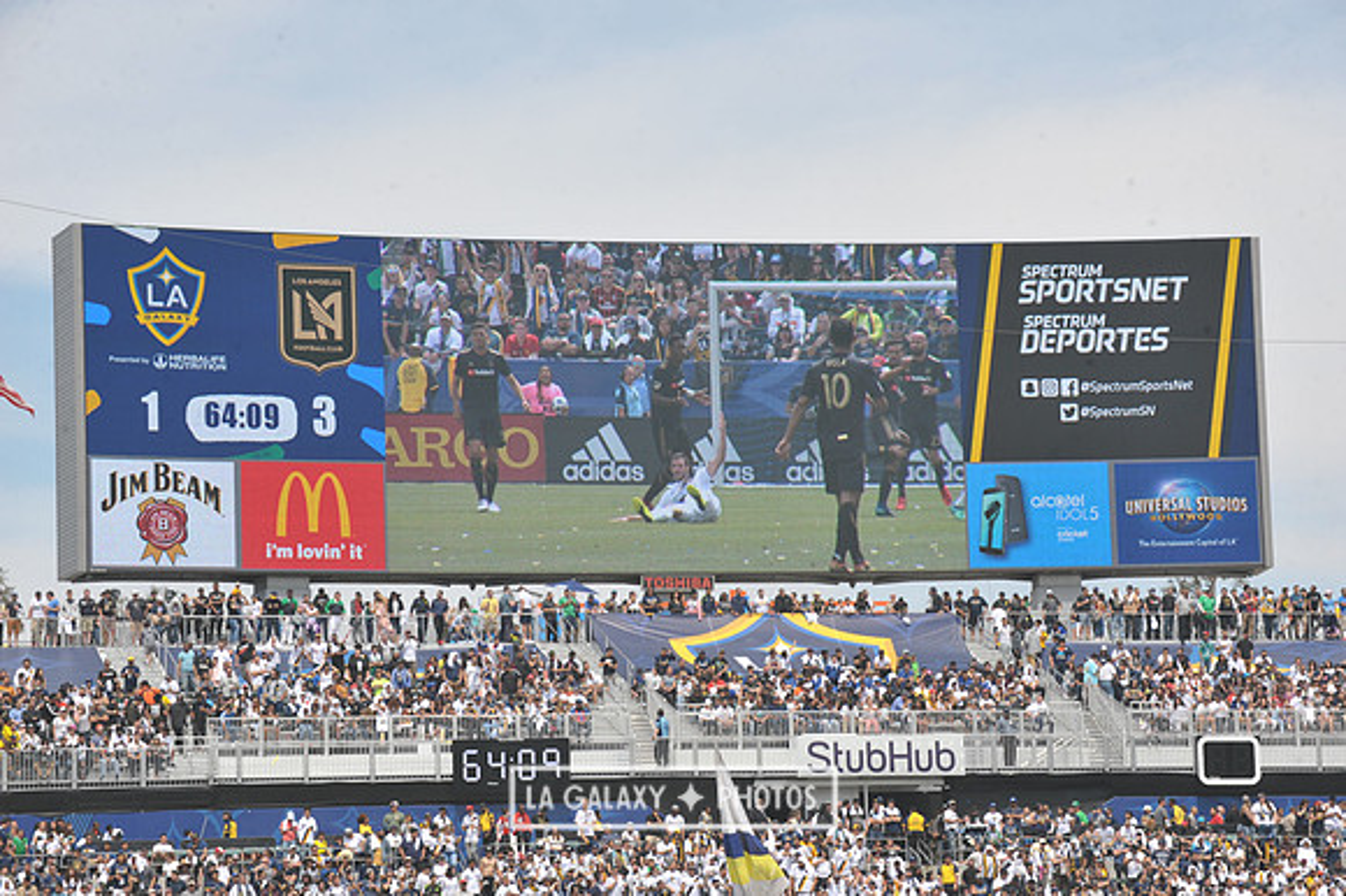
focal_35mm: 135
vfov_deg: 10.1
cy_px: 448
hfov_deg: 15.2
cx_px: 673
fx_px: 5044
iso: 320
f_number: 11
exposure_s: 1/500
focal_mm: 135
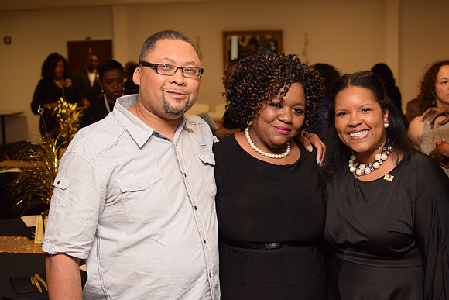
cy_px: 150
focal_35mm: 52
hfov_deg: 37.8
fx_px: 655
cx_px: 224
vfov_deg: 25.8
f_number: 2.8
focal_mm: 35
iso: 200
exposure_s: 1/200
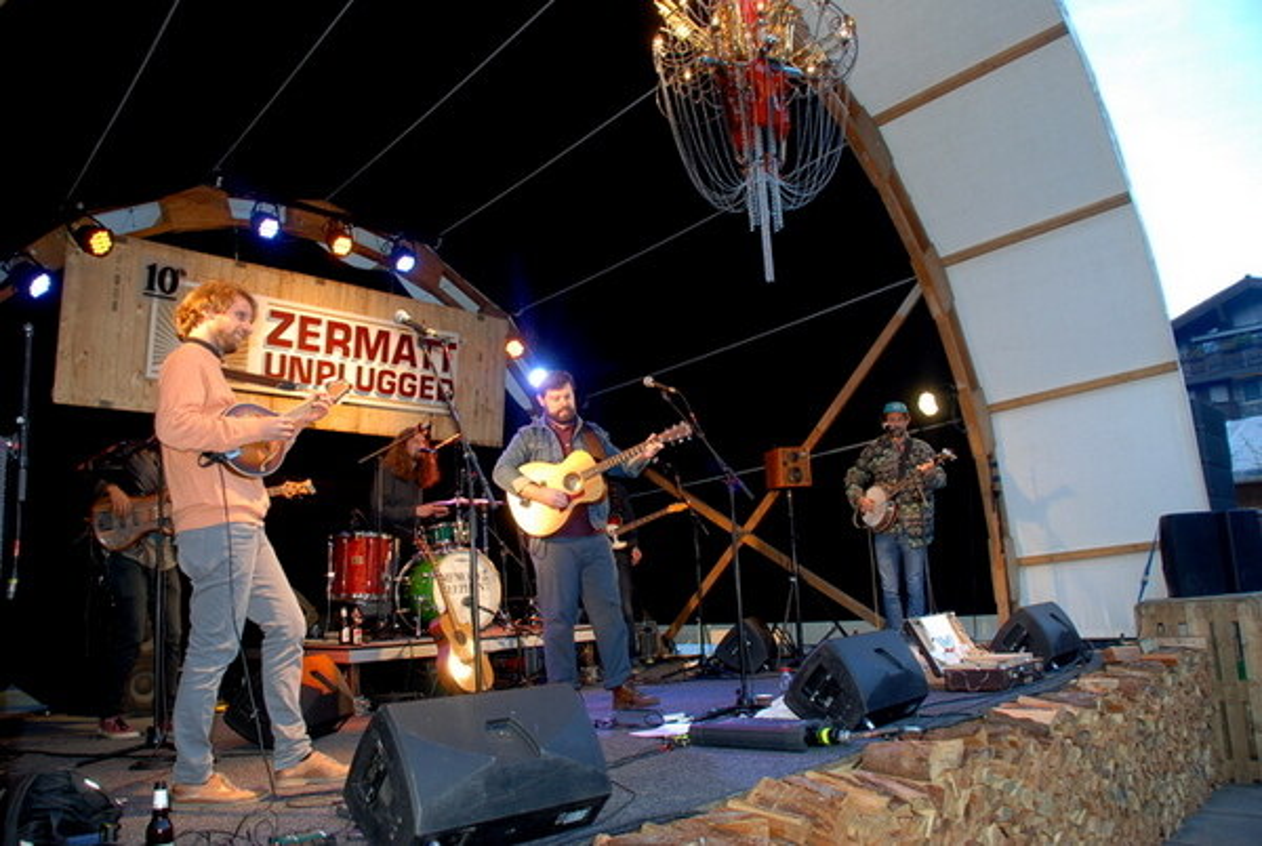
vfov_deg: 48.1
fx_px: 948
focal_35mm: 27
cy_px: 423
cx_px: 631
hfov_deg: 67.3
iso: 320
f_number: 4
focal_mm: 18
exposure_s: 1/60
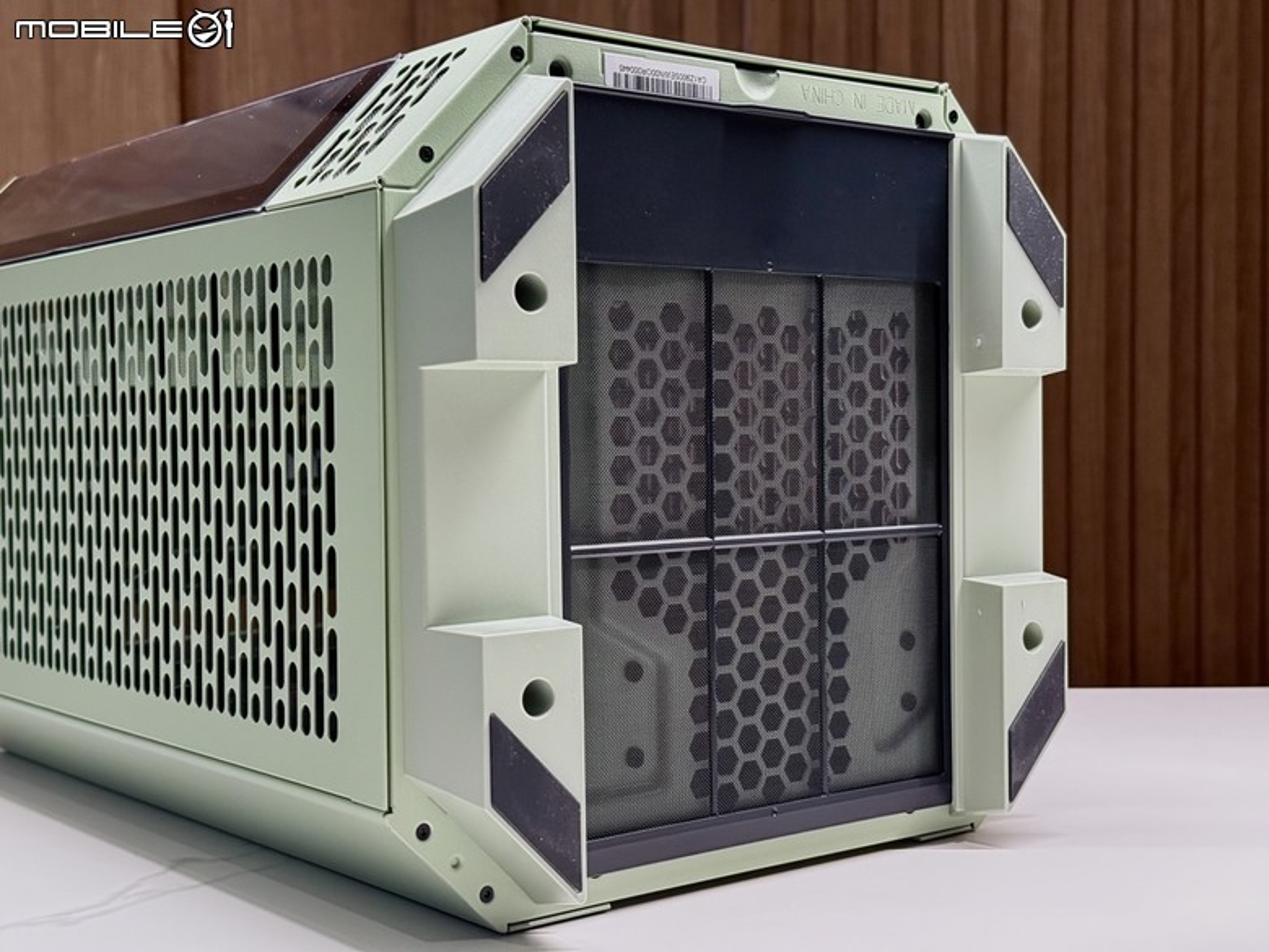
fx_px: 1760
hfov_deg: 39.7
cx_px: 634
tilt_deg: -2.2
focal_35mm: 48
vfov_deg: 30.3
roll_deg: +0.2
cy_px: 476
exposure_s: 1/35
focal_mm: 6.76
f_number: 1.78
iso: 500
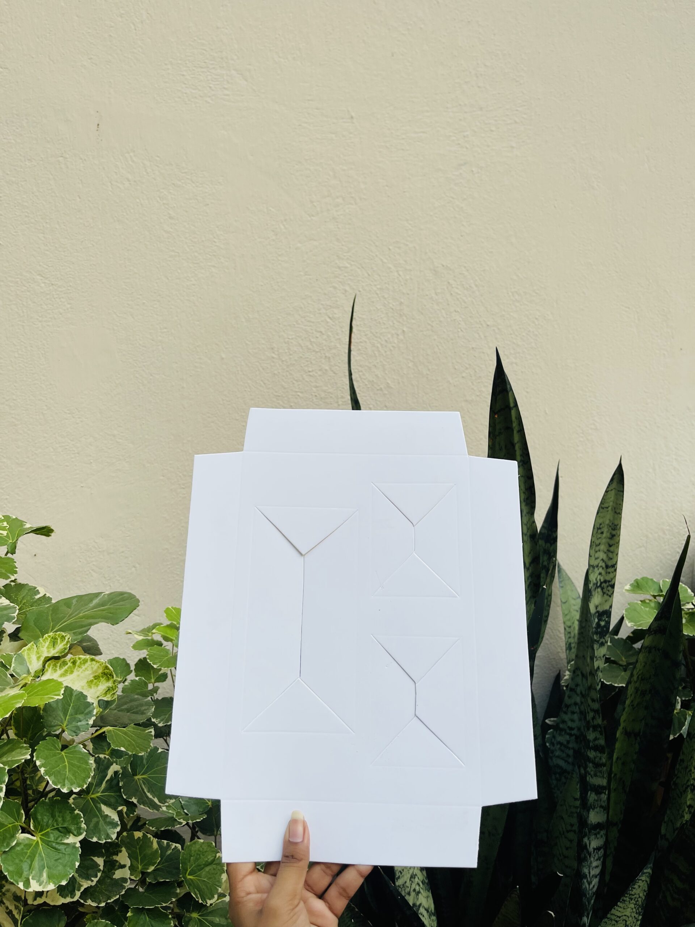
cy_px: 464
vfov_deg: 69.4
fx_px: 669
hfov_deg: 54.9
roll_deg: +0.4
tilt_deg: -8.5
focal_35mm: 25
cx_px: 348
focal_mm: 5.1
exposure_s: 1/262
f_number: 1.6
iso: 32
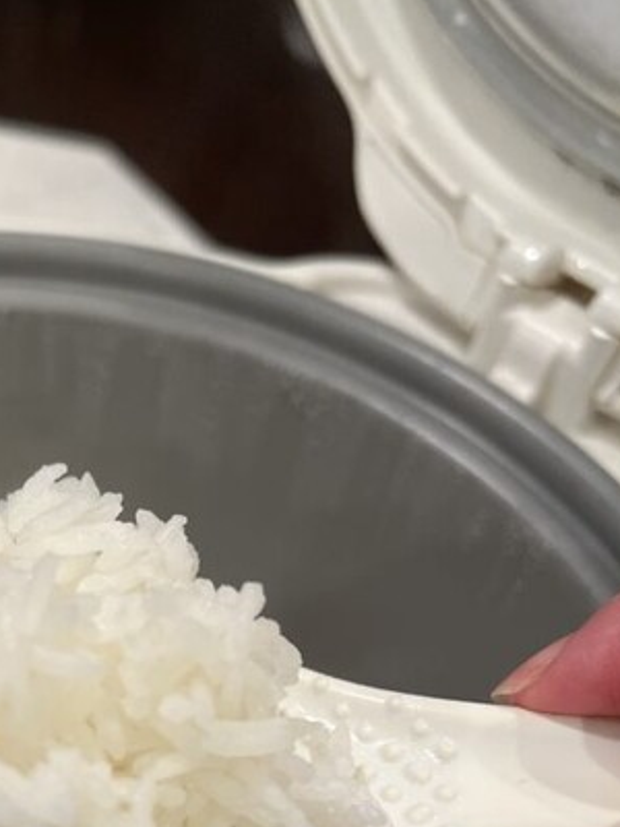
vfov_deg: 34.7
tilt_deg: -53.6
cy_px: 744
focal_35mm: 52
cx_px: 12
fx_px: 1242
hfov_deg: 26.6
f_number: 1.5
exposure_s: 1/60
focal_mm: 5.7
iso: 125
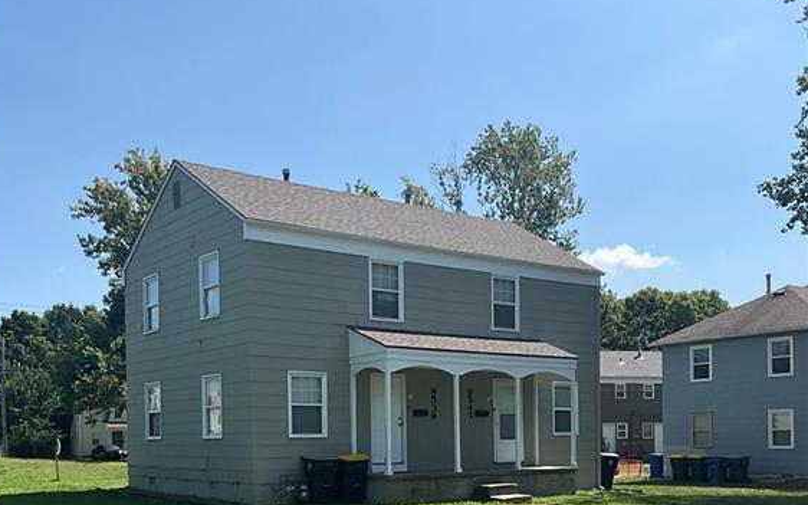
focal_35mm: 42
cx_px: 395
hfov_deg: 47.2
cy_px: 439
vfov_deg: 29.5
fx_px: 925
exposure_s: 1/2141
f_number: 1.8
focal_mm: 3
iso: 25
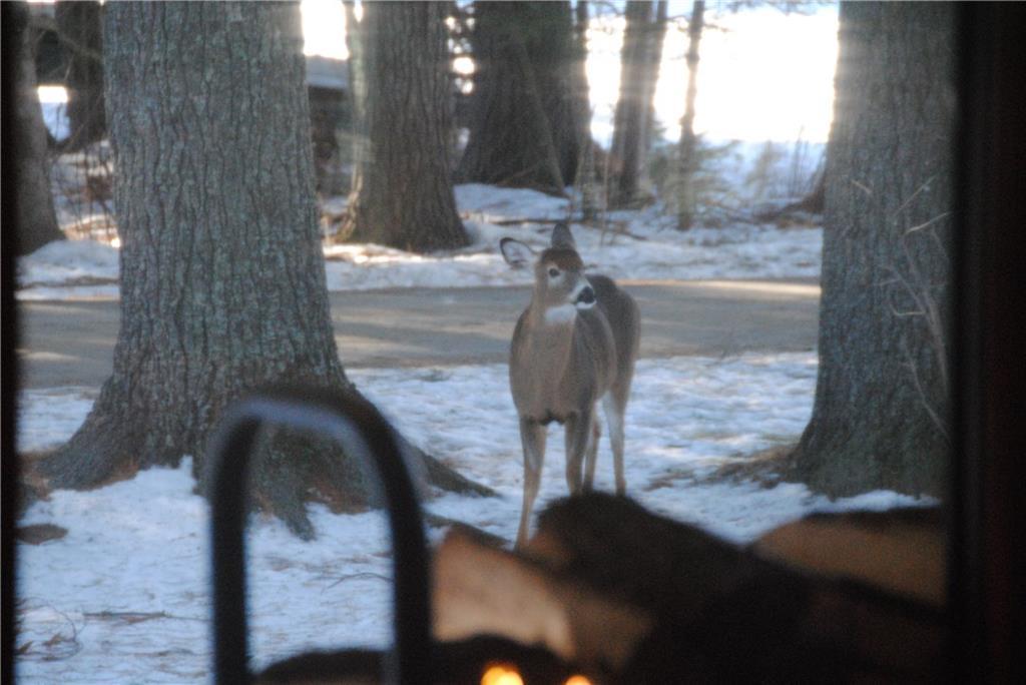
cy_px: 342
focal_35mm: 195
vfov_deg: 7.1
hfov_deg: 10.5
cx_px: 513
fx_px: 5560
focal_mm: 130
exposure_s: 1/160
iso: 1600
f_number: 5.6
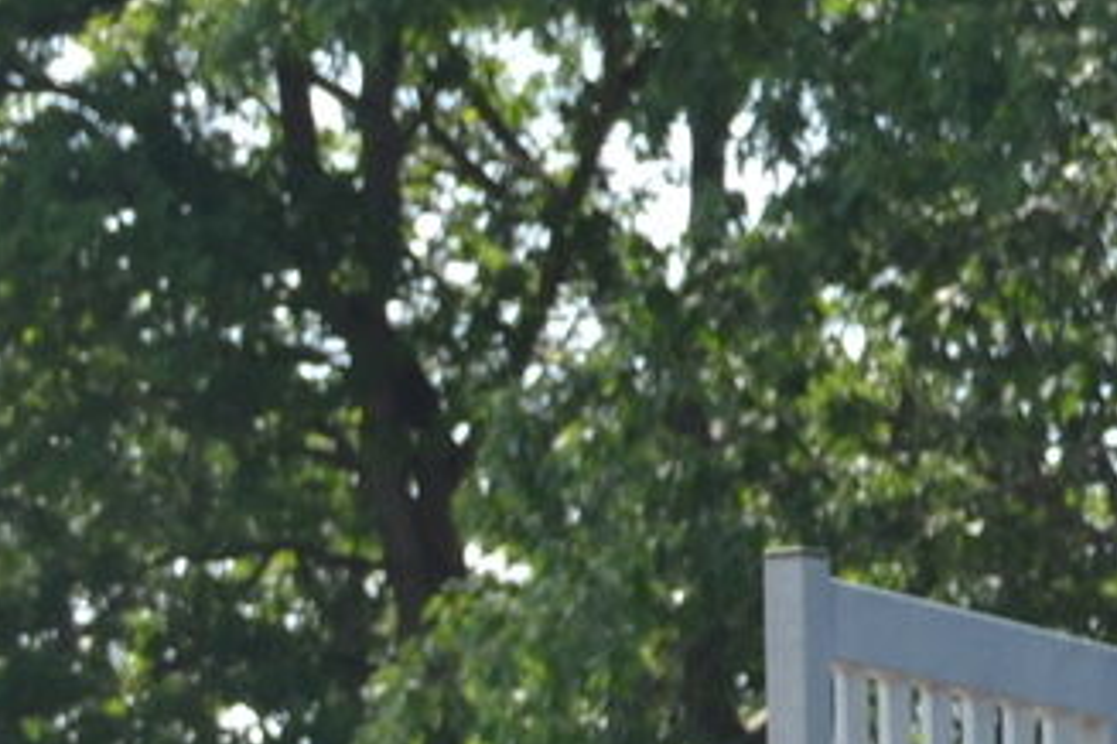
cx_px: -1175
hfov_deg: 7.2
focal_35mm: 273
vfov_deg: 4.9
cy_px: 1853
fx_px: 8468
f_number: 7.1
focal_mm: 31
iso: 100
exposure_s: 1/200
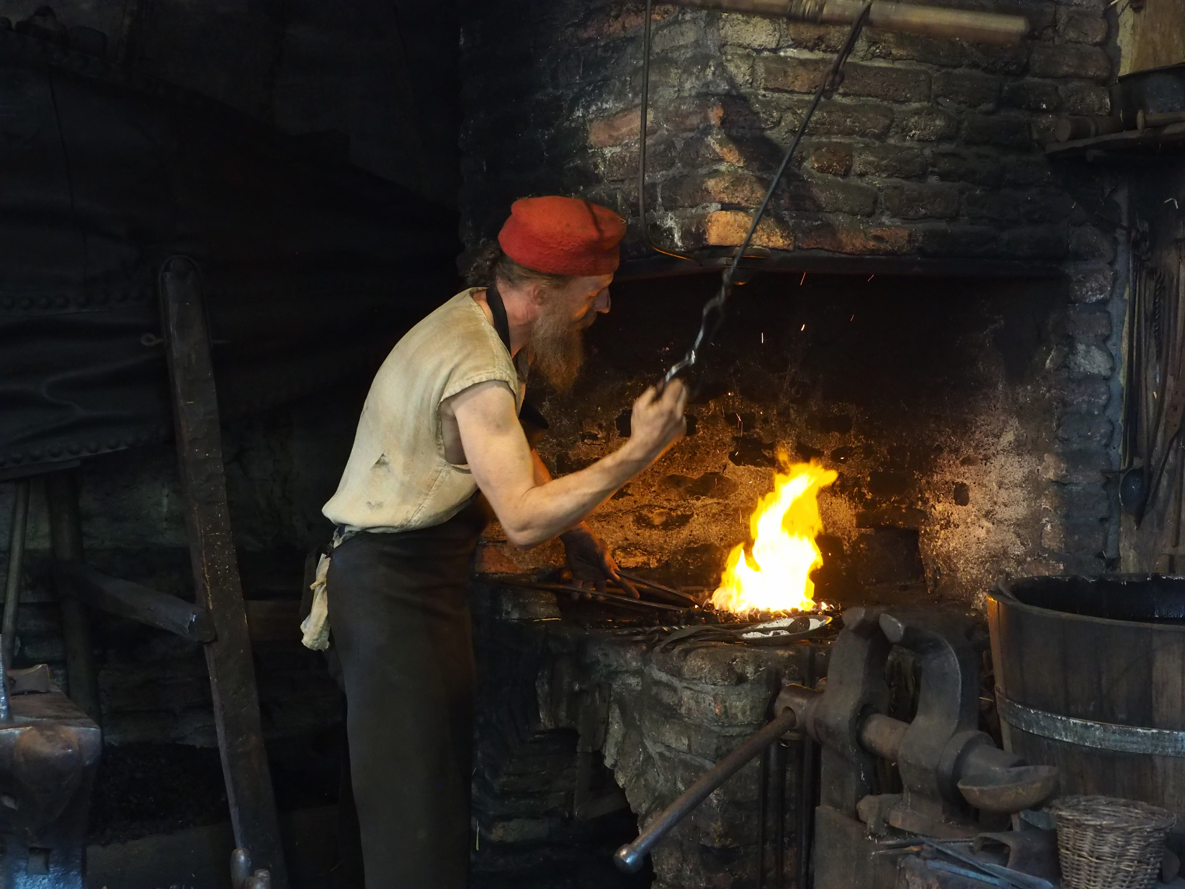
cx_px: 592
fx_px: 1917
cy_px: 444
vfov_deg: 26.1
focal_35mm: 56
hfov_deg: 34.3
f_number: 5.6
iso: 4000
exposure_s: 1/80
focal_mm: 28
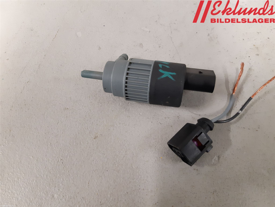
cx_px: 138
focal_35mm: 26
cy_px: 104
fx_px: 207
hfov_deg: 67.3
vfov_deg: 53.1
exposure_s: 1/50
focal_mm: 3.93
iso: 320
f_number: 1.7
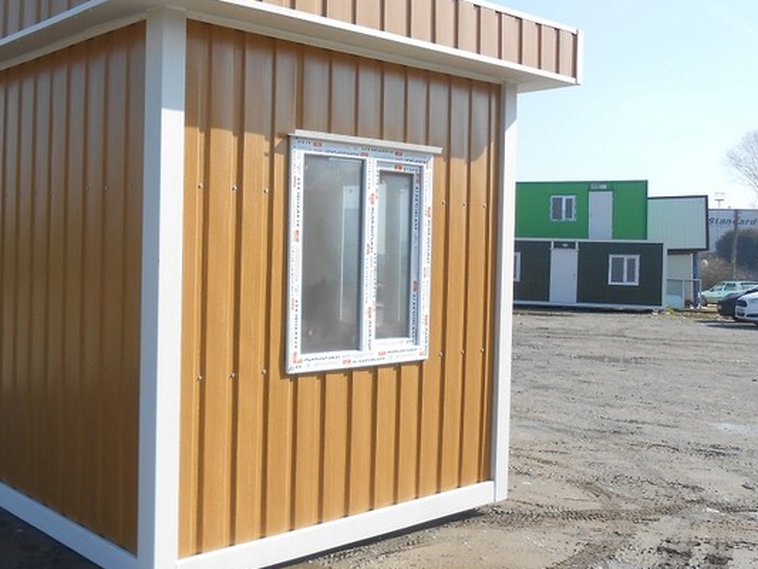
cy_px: 263
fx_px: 854
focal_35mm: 39
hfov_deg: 46.3
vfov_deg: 36.8
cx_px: 198
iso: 80
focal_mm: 4.6
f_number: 3.5
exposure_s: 1/500
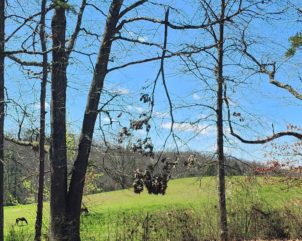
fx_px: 590
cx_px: 142
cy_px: 106
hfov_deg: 28.7
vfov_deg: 23.1
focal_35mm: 66
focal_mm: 6.4
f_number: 1.8
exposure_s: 1/769
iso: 12
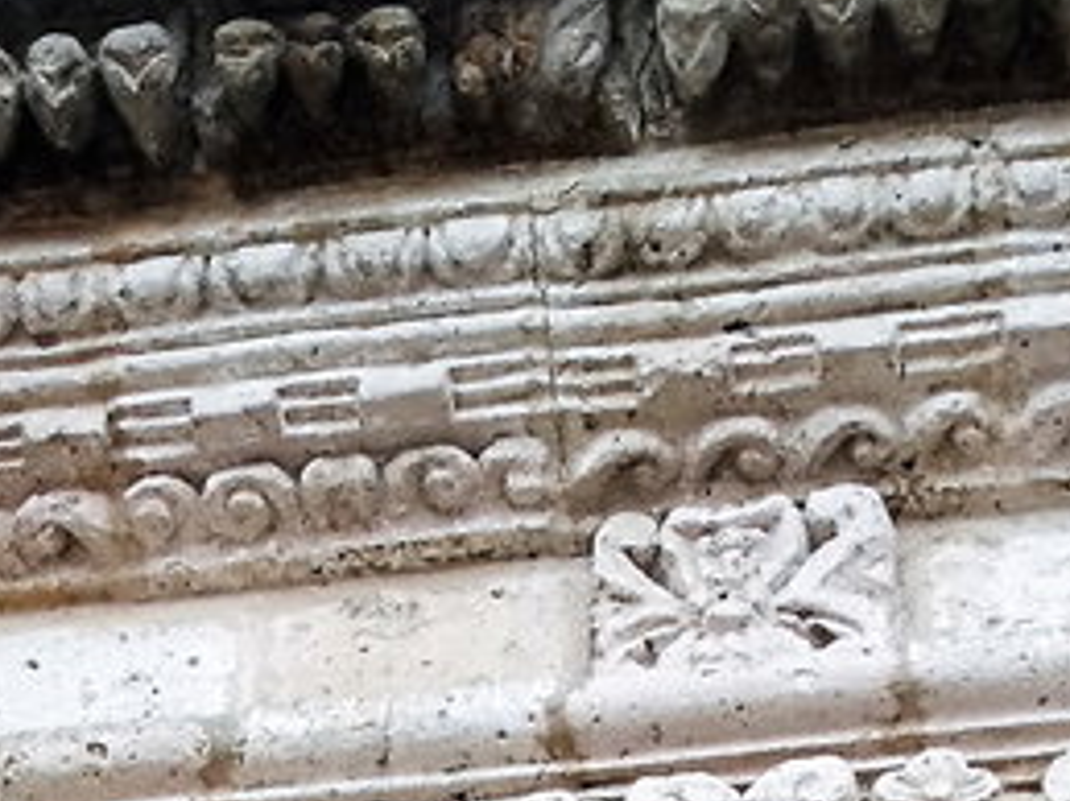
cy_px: 1825
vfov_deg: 10.4
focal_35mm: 125
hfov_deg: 15.7
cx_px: 735
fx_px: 3862
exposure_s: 1/161
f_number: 2.2
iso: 50
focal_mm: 4.5
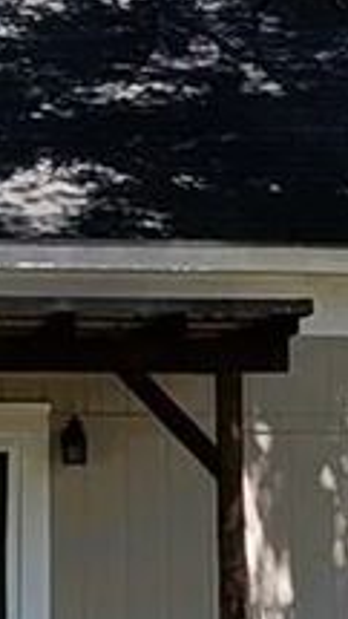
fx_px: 1476
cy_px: -214
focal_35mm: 90
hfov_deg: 13.1
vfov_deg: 21.2
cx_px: -55
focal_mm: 1.54
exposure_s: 1/550
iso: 29
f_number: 2.2
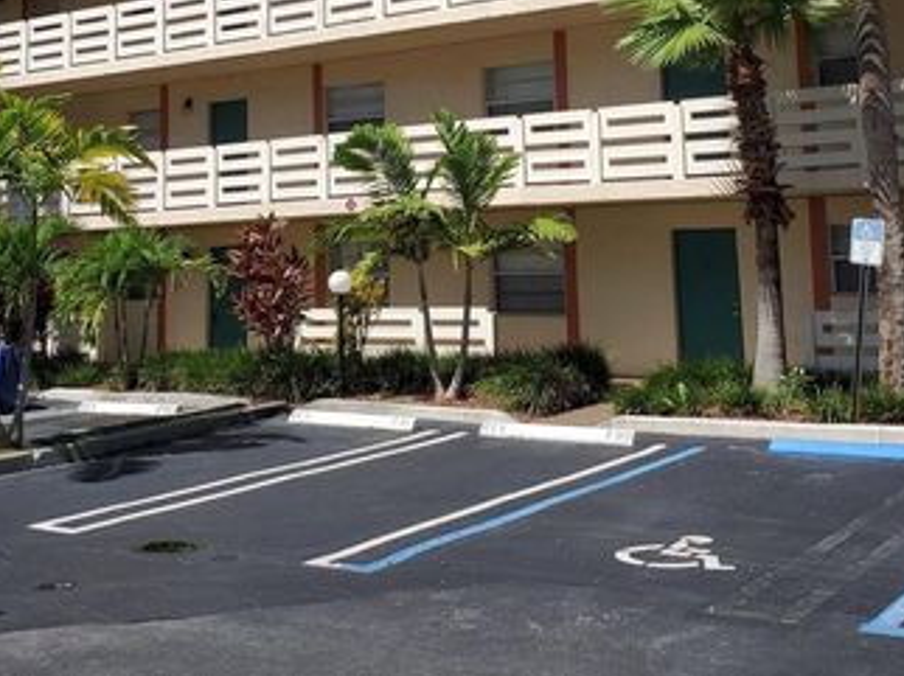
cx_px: 421
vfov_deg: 29.0
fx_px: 1253
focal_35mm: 48
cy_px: 63
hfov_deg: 39.7
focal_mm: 4.3
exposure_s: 1/1888
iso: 50
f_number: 2.4
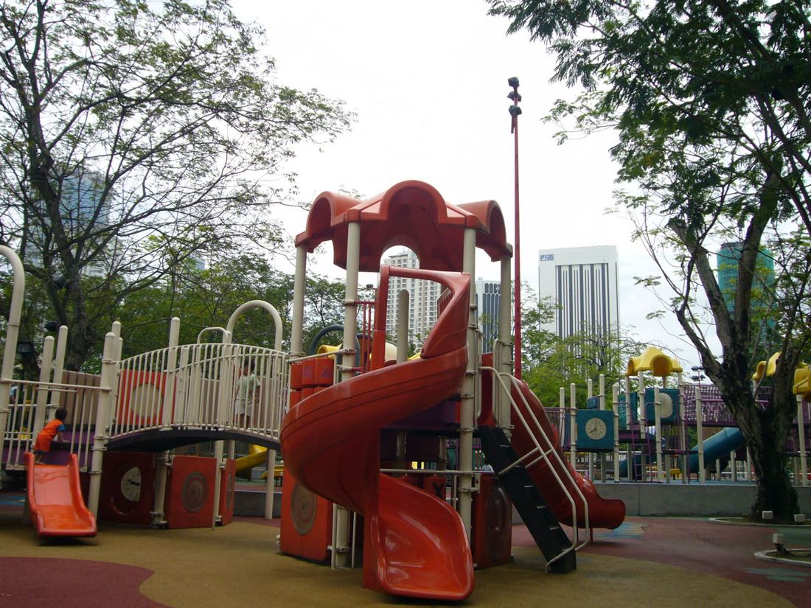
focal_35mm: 32
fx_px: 750
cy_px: 304
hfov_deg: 56.8
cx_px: 406
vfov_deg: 44.2
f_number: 5.6
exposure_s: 1/160
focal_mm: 4.6
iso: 80
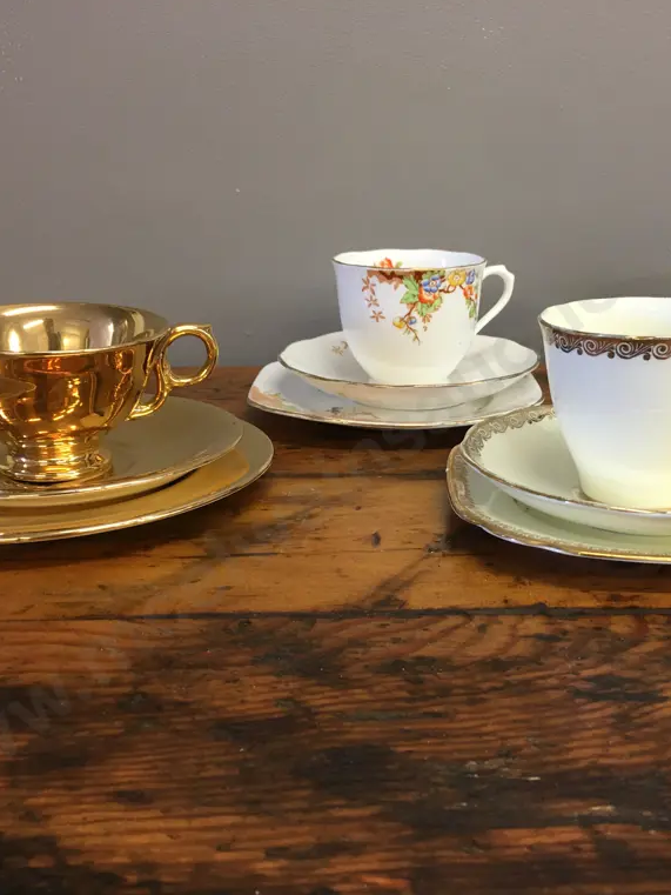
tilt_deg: -15.2
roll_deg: +0.2
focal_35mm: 39
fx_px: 1008
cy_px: 445
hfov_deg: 36.7
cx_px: 390
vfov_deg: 47.9
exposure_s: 1/17
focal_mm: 4.15
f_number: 2.2
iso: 32
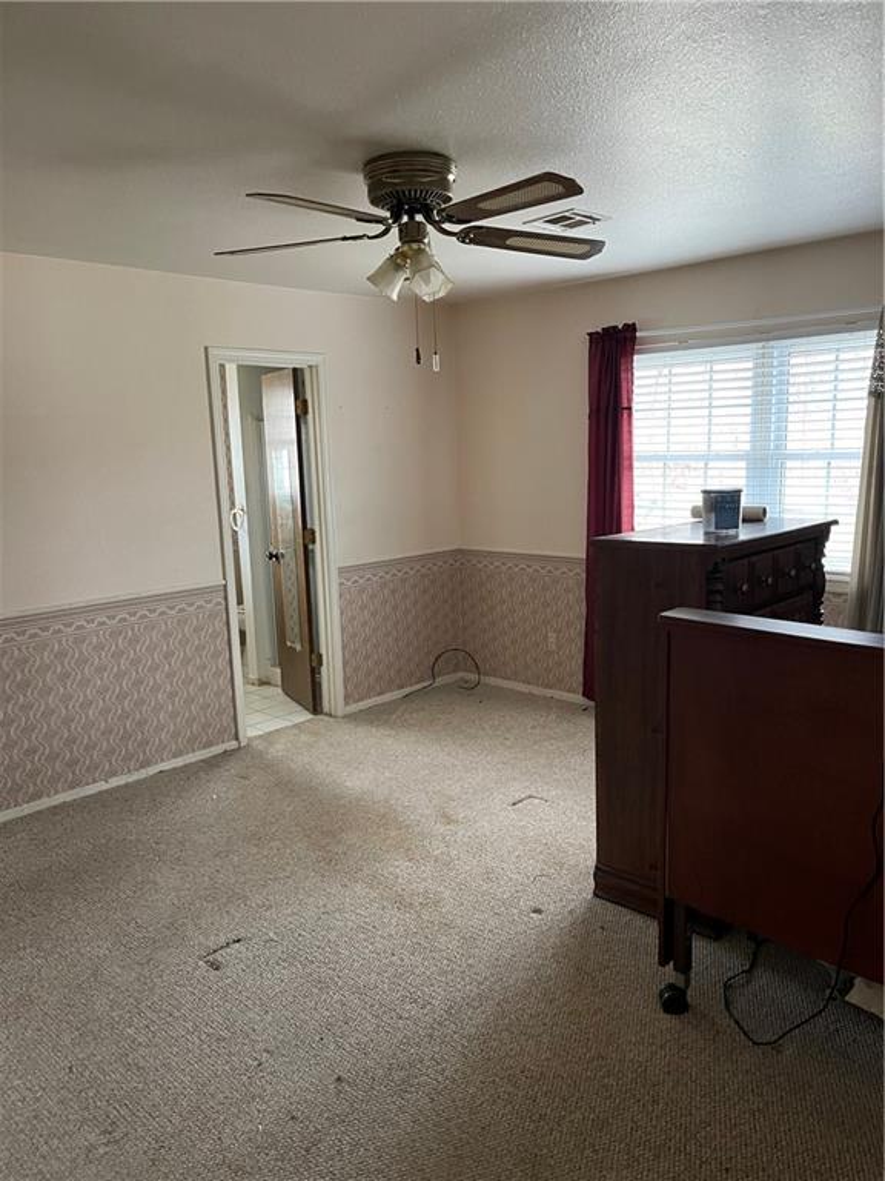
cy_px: 590
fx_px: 886
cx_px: 442
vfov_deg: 67.3
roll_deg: +1.6
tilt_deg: -9.6
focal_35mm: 26
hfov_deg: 53.1
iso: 500
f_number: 1.6
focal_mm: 5.1
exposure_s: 1/54
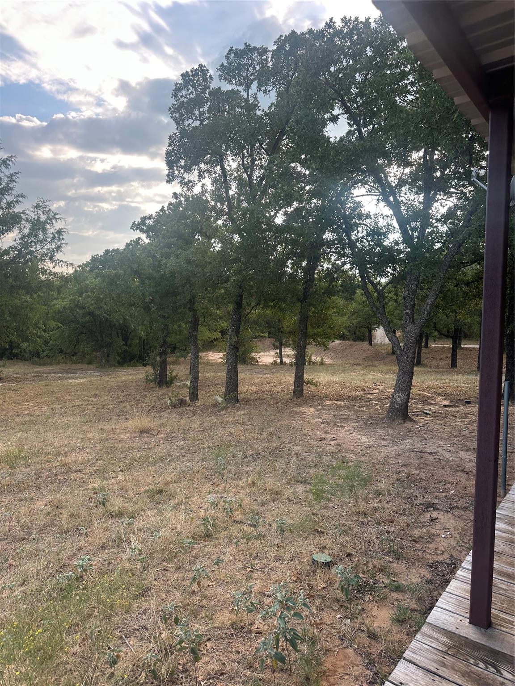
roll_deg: +0.8
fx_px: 476
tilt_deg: -5.0
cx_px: 258
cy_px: 343
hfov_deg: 56.8
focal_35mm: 24
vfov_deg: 71.6
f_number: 1.78
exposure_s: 1/829
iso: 80
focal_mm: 6.86
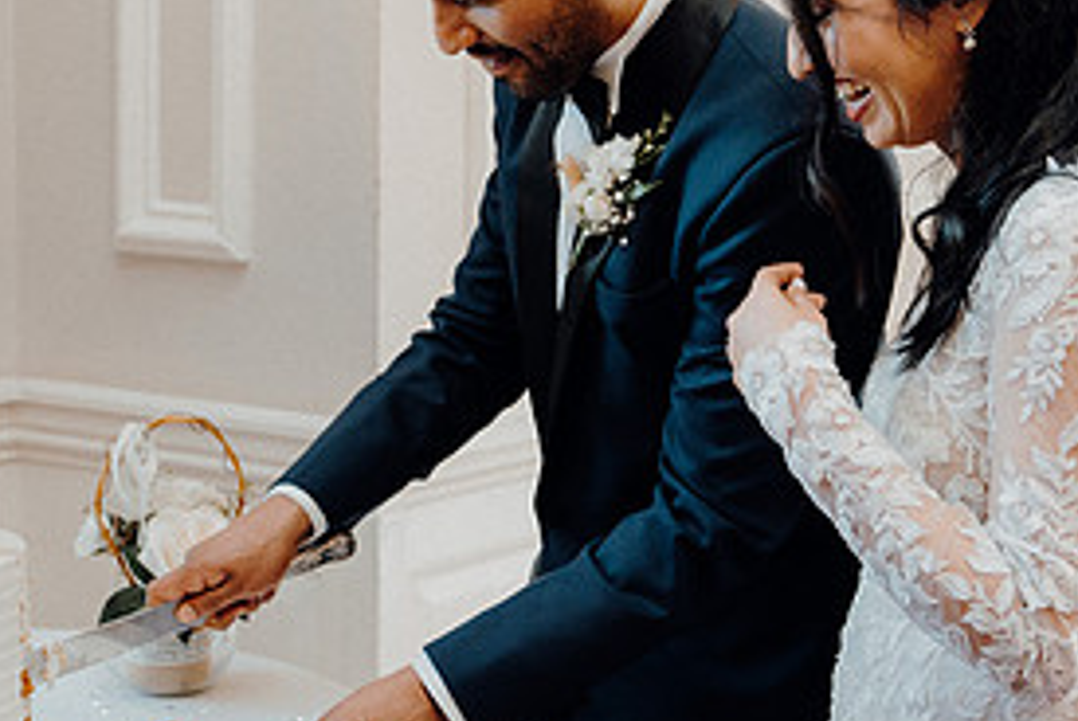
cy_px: 284
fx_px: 2338
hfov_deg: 25.9
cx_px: 431
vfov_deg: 17.5
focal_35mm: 78
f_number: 3.5
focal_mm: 37
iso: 800
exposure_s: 1/200
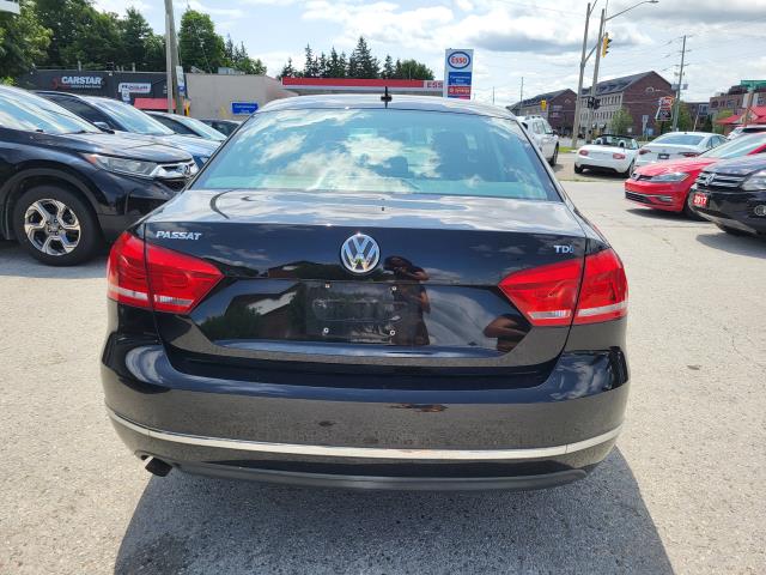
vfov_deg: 53.1
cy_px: 288
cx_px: 383
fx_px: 575
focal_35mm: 26
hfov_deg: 67.3
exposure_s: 1/2016
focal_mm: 5.4
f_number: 1.8
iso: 40
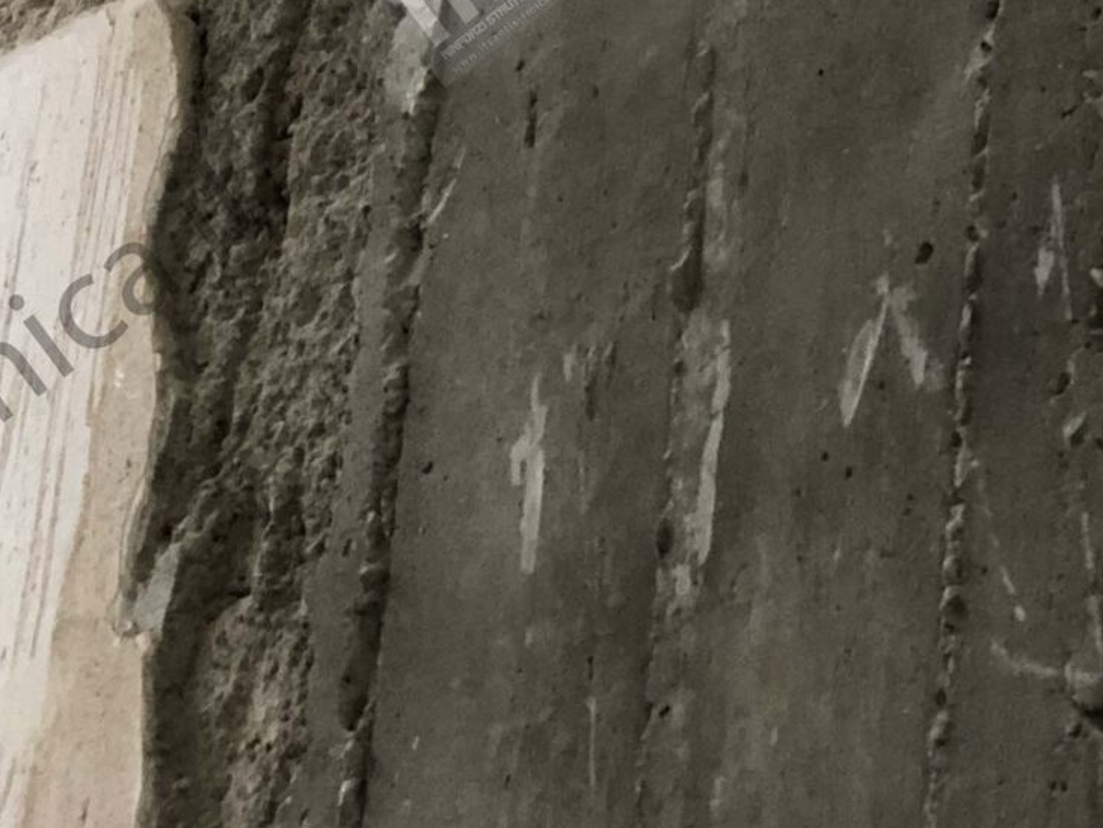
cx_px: 1215
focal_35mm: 182
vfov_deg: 8.0
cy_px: -502
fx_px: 5802
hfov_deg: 10.7
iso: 160
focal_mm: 6
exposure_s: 1/30
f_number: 2.4
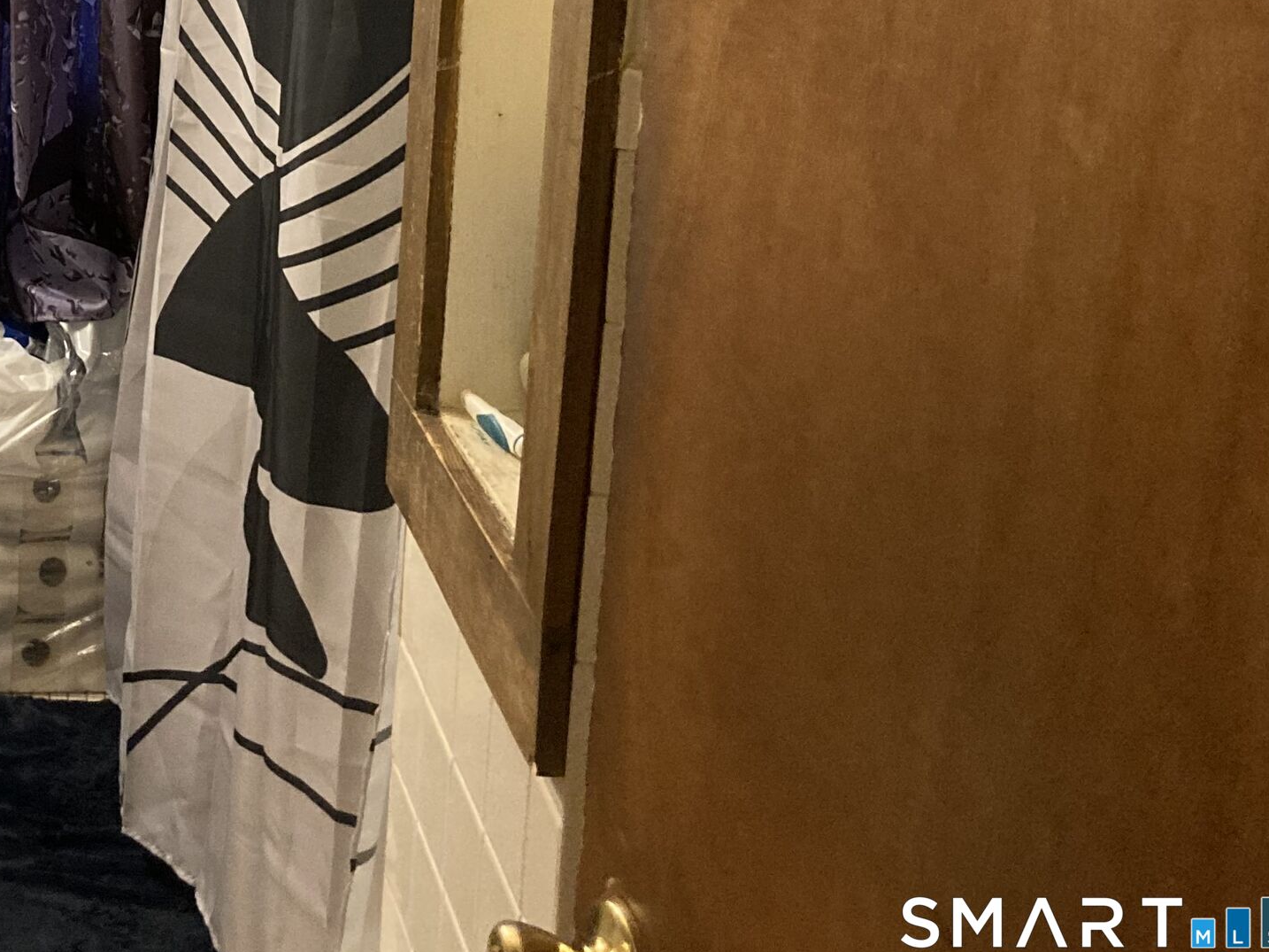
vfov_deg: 23.2
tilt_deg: -4.6
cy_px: -51
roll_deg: -1.8
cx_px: -54
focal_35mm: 60
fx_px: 2199
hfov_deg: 29.6
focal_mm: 3.99
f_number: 1.8
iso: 400
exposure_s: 1/30
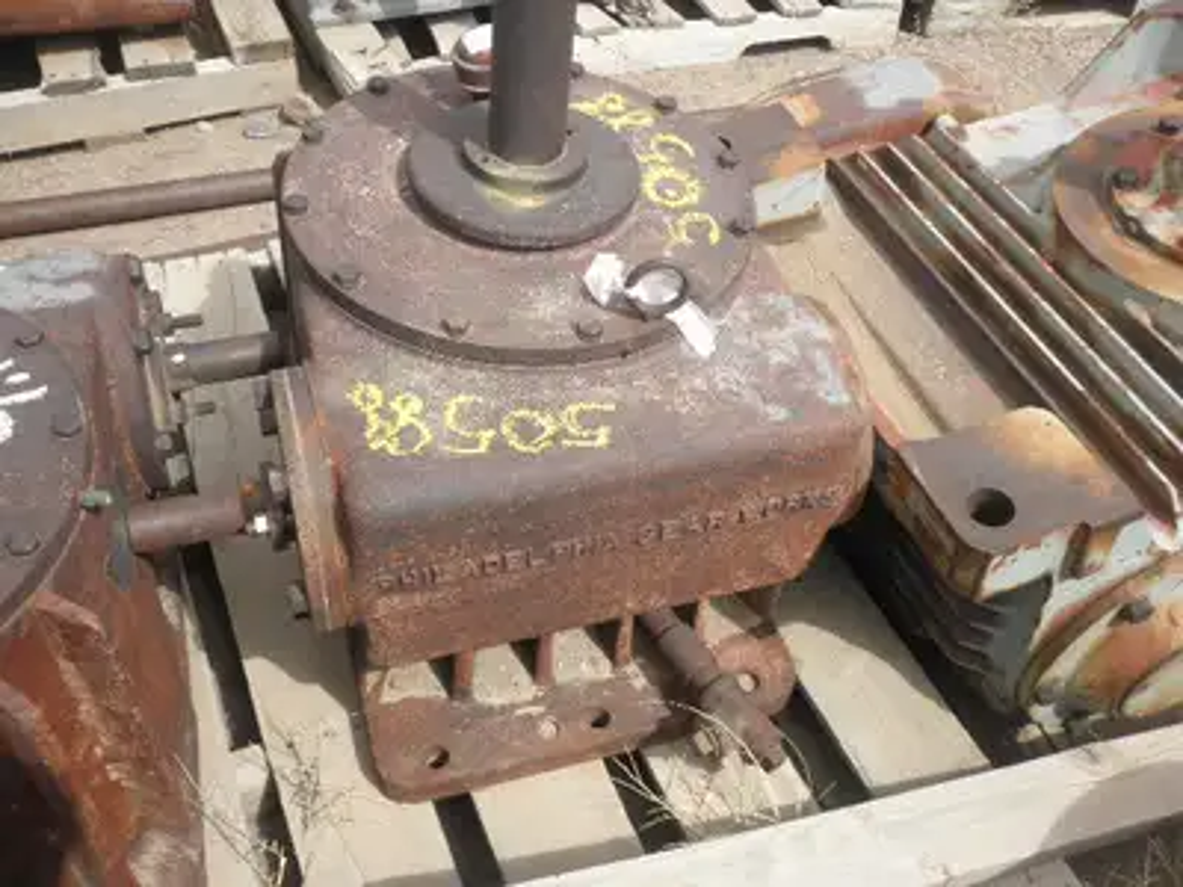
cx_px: 592
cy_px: 444
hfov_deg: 52.6
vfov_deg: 40.7
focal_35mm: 35
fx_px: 1196
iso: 64
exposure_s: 1/500
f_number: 3.2
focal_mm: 6.1
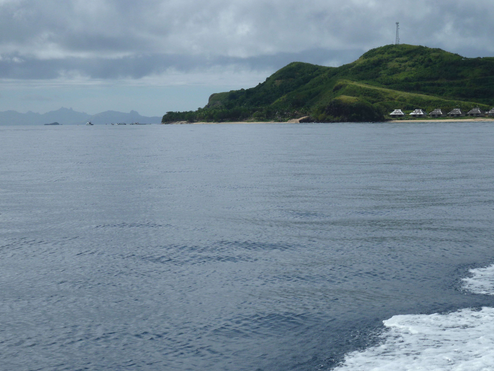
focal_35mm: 84
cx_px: 245
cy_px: 188
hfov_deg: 23.3
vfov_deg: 17.6
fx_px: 1199
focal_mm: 13.7
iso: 80
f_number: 5.6
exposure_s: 1/640
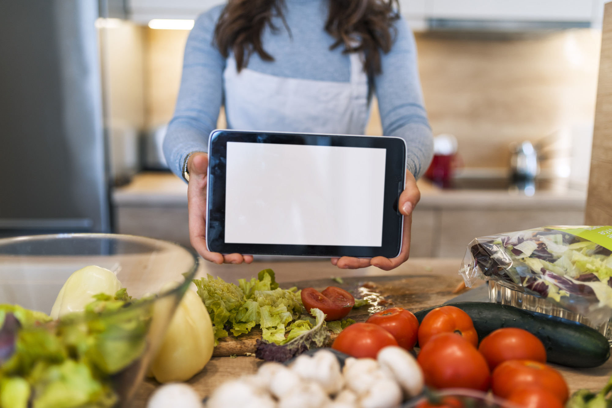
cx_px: 306
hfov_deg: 54.4
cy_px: 204
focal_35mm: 35
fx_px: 595
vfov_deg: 37.9
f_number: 1.8
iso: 125
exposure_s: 1/100
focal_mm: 35
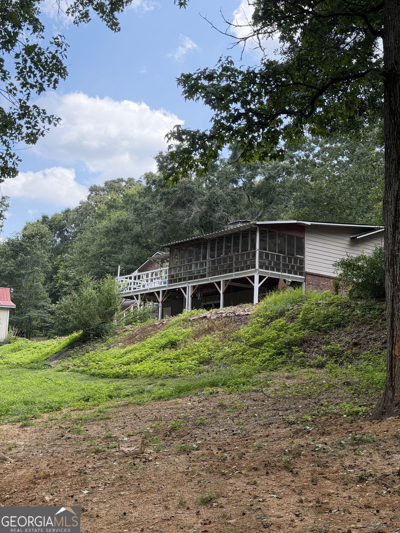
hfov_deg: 30.3
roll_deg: -2.3
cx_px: 200
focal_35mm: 48
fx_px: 740
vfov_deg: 39.7
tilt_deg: +10.2
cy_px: 266
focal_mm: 6.76
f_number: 1.78
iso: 80
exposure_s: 1/1100
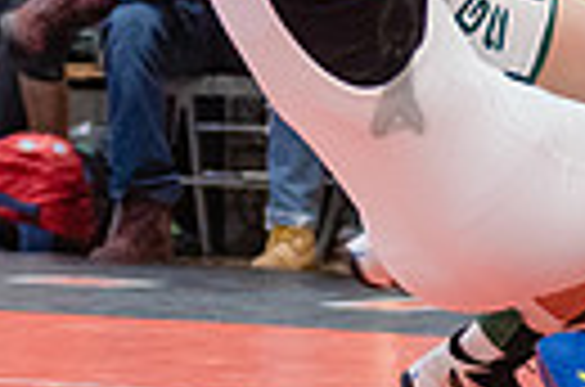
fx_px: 5803
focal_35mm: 358
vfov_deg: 3.8
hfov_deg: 5.8
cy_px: 56
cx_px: 396
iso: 4000
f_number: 3.5
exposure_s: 1/400
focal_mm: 80
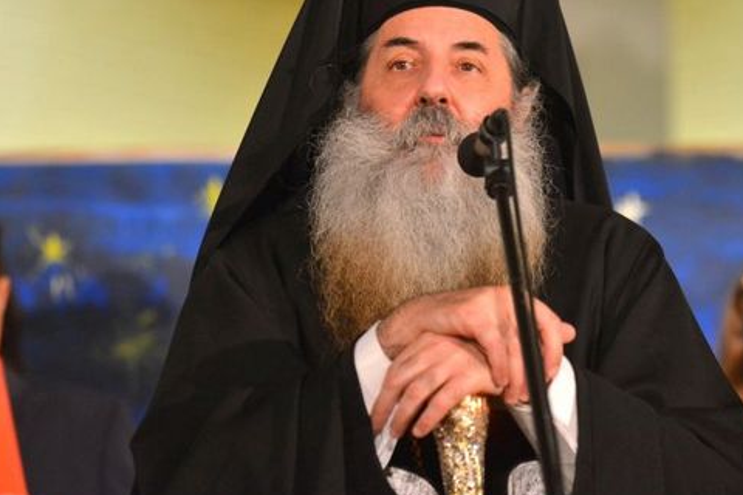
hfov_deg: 7.6
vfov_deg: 5.1
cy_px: 184
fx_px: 5593
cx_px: 426
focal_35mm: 271
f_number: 3.5
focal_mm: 200
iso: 1600
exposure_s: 1/125
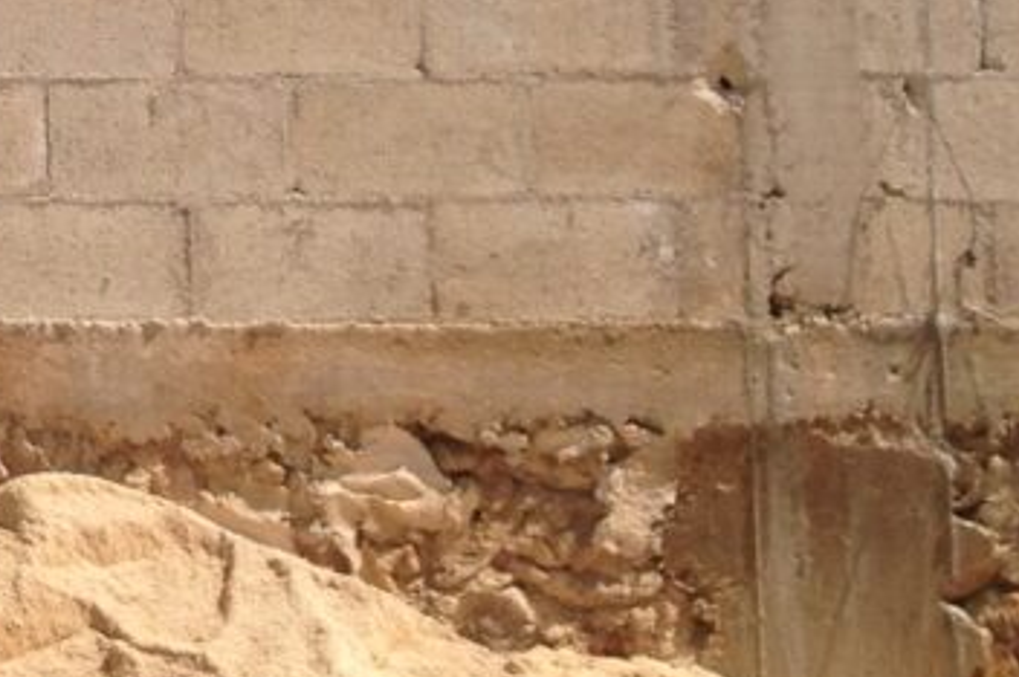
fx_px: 4496
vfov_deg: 8.2
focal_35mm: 159
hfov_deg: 12.3
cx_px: -553
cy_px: -622
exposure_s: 1/2907
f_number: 2.4
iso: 50
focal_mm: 4.28
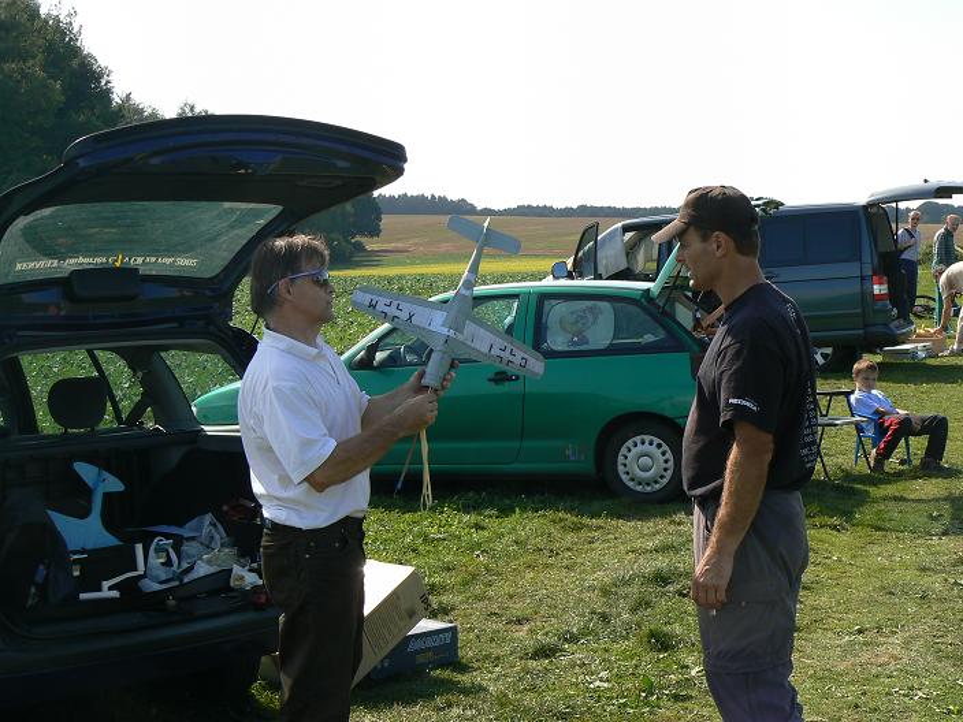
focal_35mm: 70
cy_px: 361
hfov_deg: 27.8
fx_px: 1947
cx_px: 482
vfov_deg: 21.0
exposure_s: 1/320
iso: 80
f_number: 5.6
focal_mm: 11.6
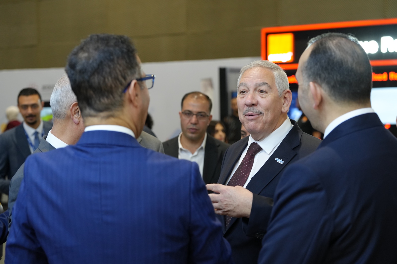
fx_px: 772
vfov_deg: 19.4
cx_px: 198
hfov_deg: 28.8
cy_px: 132
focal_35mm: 70
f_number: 4
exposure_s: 1/160
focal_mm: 70
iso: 2500
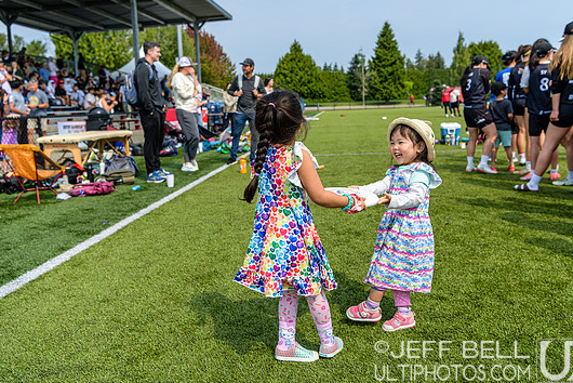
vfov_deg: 37.9
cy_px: 184
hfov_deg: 54.4
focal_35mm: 35
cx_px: 303
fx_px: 557
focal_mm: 32
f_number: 4
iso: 100
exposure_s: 1/1000
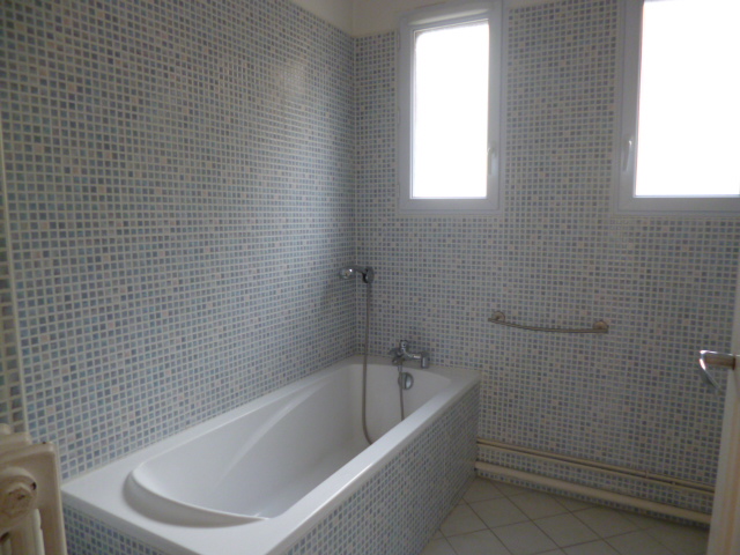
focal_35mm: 24
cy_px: 278
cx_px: 370
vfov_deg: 56.8
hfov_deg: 71.6
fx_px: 513
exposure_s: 1/60
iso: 200
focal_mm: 4.3
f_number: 2.5
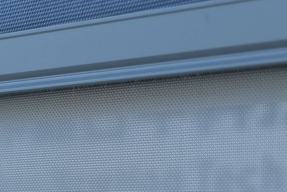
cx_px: -9
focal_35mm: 176
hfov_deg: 11.5
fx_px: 1403
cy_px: 142
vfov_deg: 7.8
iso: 500
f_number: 4
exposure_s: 1/60
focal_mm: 40
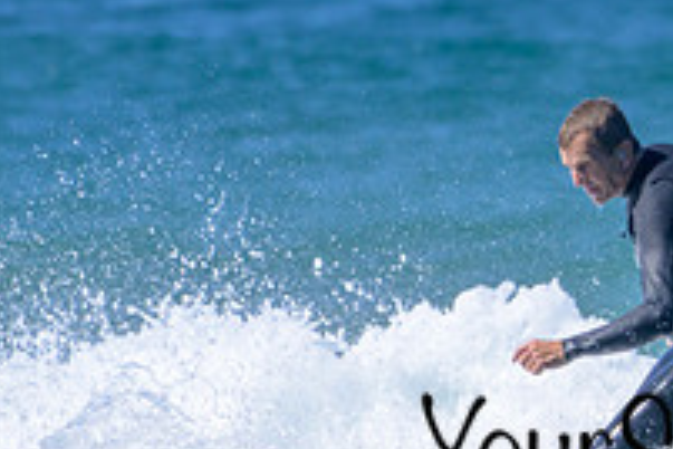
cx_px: 767
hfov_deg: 1.2
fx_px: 32339
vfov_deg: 0.8
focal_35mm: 1730
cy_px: 417
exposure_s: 1/2000
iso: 720
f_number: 11
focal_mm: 600
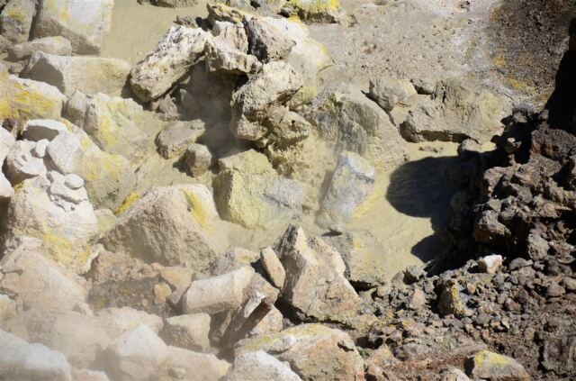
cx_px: 288
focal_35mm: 202
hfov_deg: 10.2
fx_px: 3231
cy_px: 190
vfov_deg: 6.7
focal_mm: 135
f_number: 5.6
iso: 200
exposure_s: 1/2000
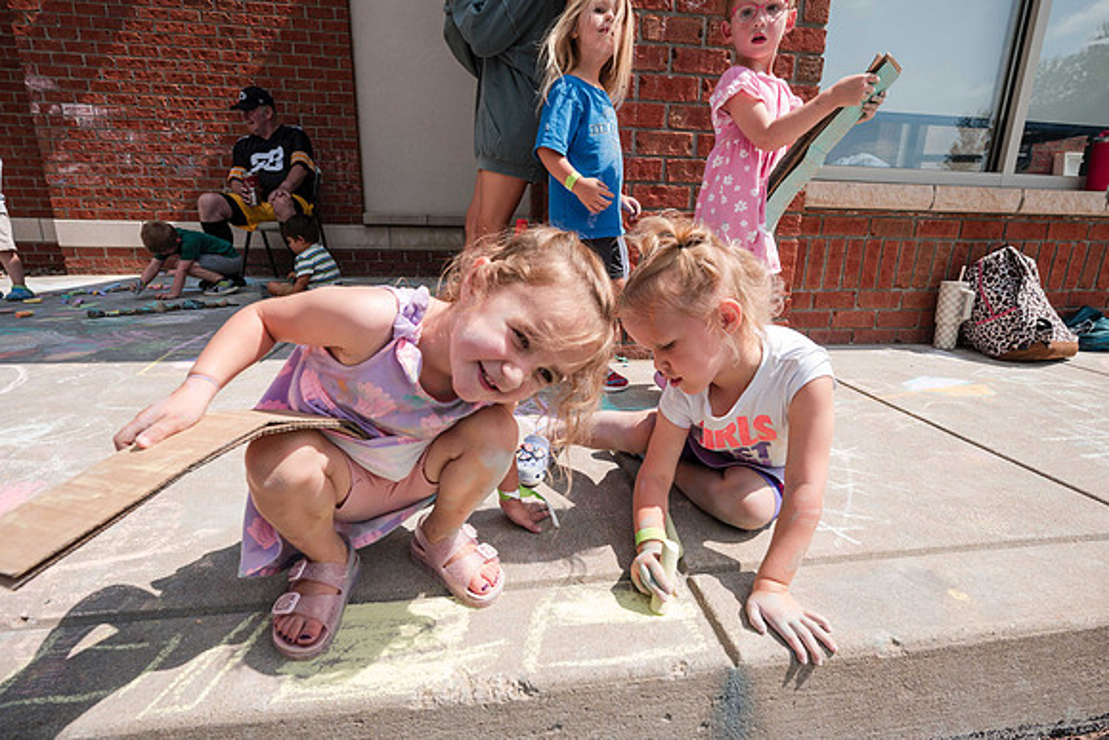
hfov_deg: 92.4
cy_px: 369
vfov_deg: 69.7
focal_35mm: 17
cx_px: 558
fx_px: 531
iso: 100
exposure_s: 1/320
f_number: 6.3
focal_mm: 16
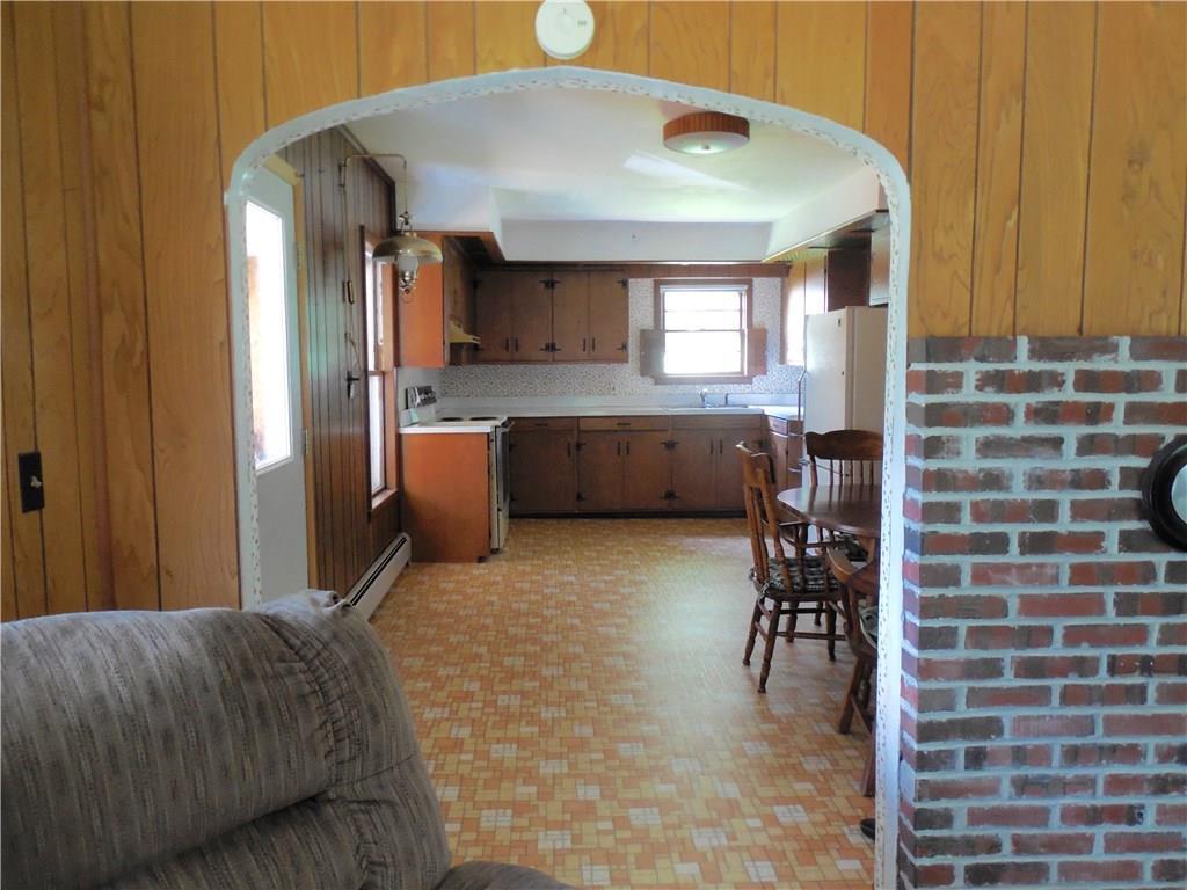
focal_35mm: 25
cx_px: 594
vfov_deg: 54.9
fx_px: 857
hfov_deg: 69.4
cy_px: 445
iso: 400
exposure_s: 1/10
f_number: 3.3
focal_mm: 4.5
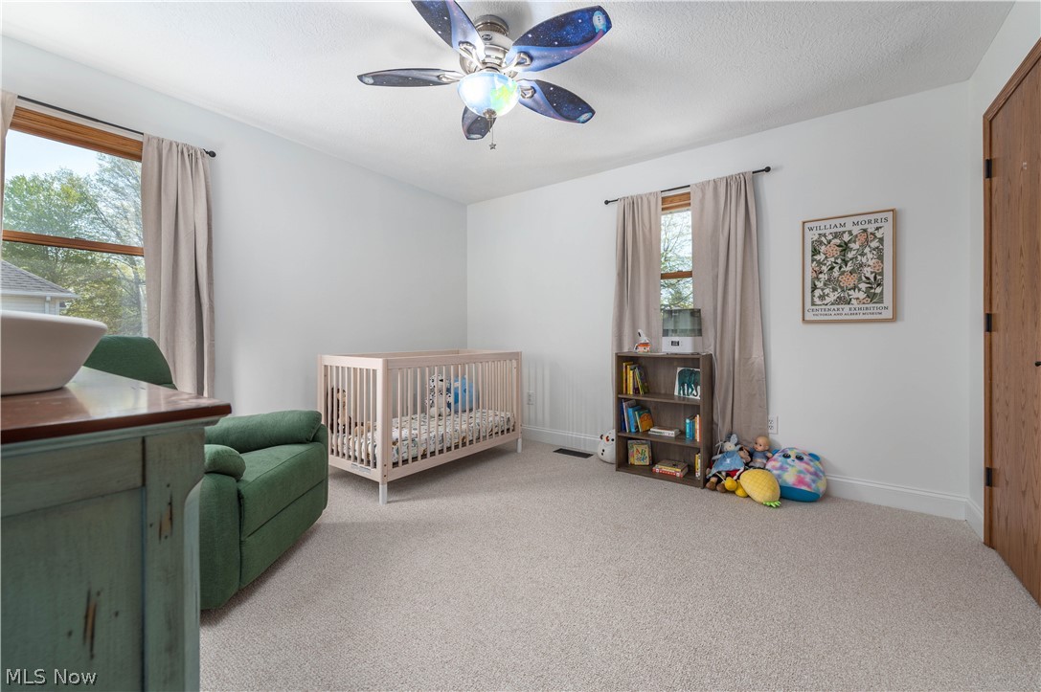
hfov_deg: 104.3
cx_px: 520
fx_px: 405
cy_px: 346
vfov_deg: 81.1
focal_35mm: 14
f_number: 9
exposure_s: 1/60
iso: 100
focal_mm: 14
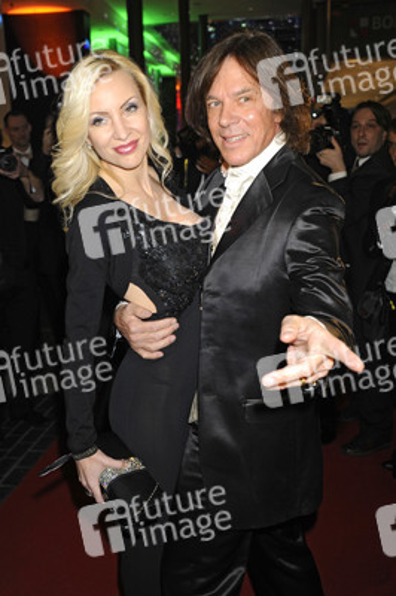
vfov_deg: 46.4
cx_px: 198
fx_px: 694
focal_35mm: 42
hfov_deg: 31.8
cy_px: 298
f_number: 5.6
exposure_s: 1/30
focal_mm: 42
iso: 1250
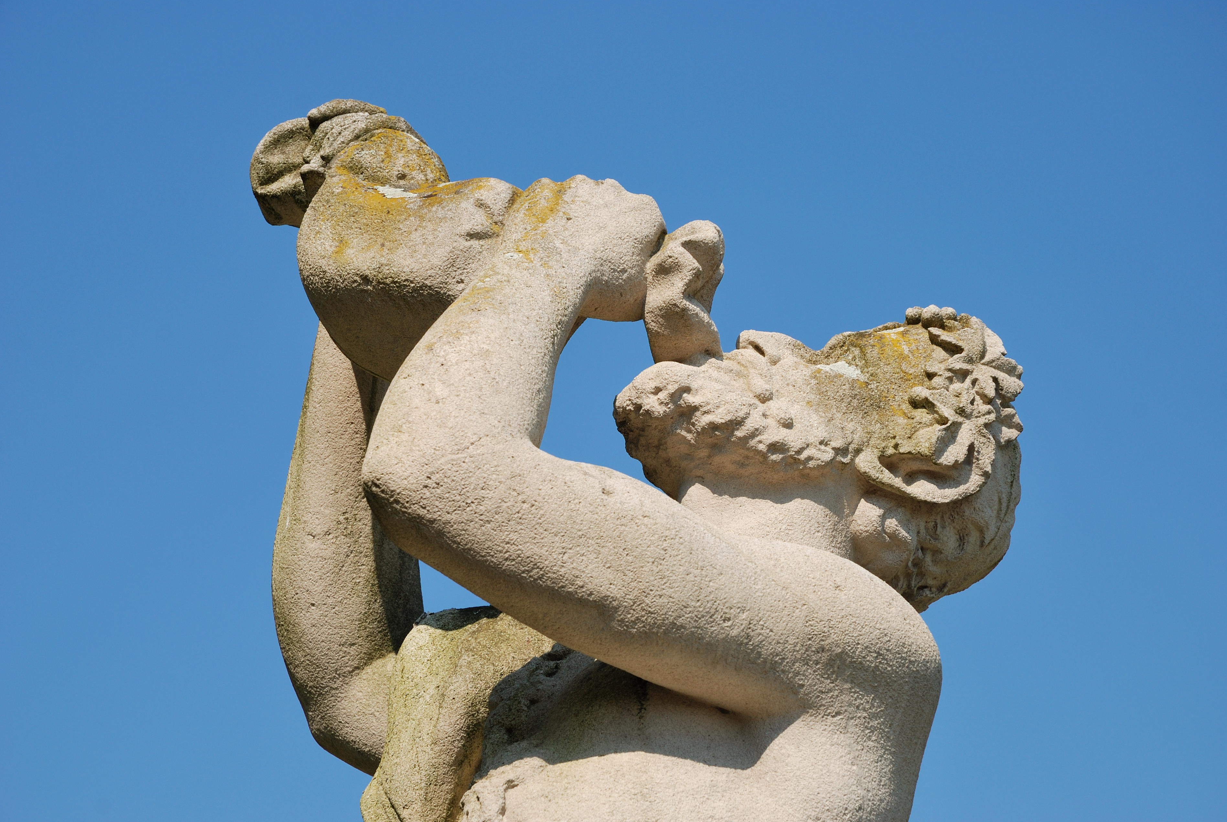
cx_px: 615
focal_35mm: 107
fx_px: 3651
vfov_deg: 12.8
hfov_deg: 19.1
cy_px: 415
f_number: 8
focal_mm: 70
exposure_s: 1/250
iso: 100
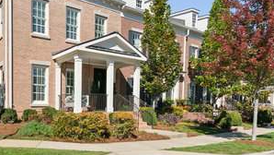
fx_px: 202
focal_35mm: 28
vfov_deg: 41.8
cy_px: 76
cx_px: 65
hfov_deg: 63.8
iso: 100
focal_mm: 11
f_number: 10
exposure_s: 1/250
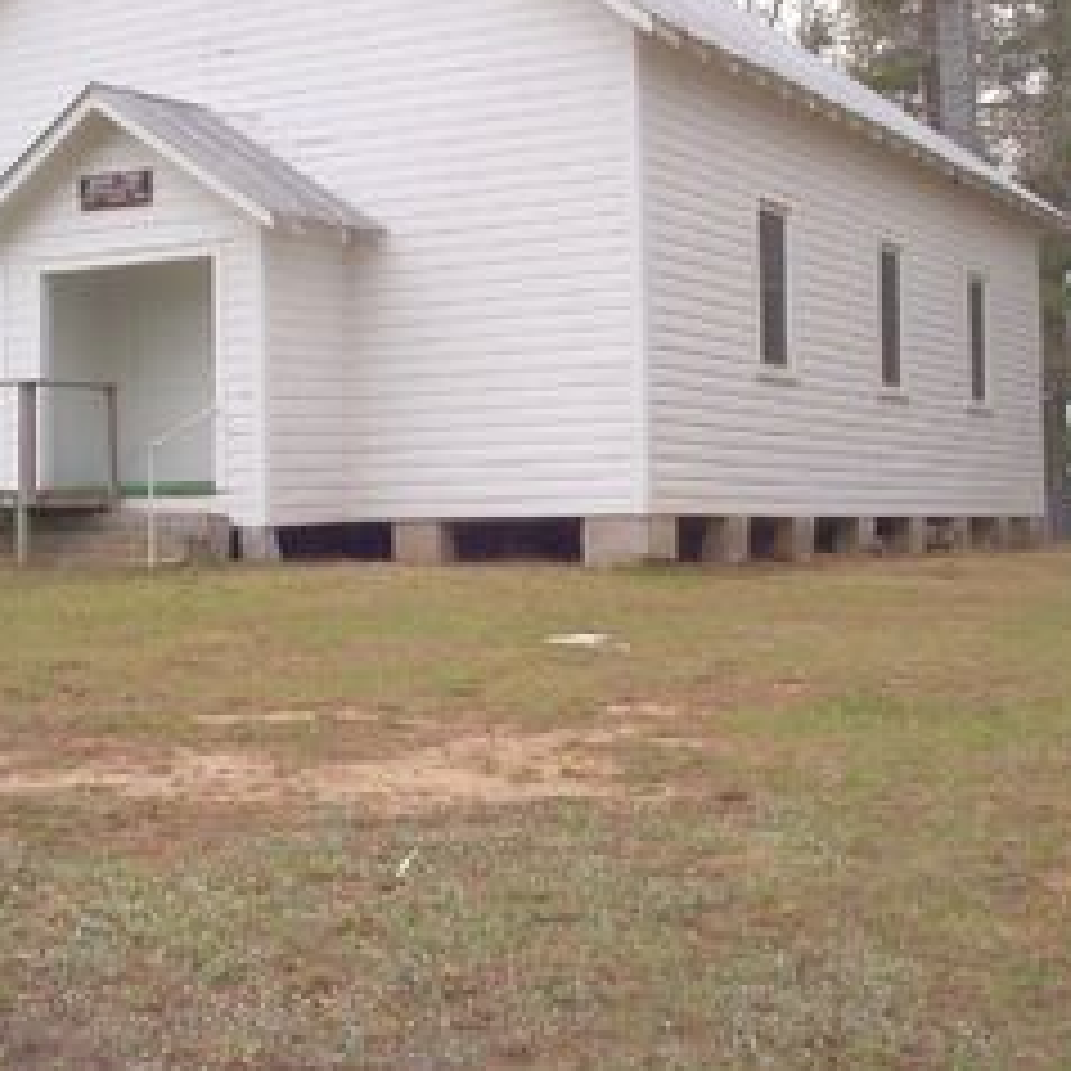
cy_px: 446
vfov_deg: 29.5
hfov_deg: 29.5
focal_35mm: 58
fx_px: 2030
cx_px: 441
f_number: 8
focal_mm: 6
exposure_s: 1/198
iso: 100
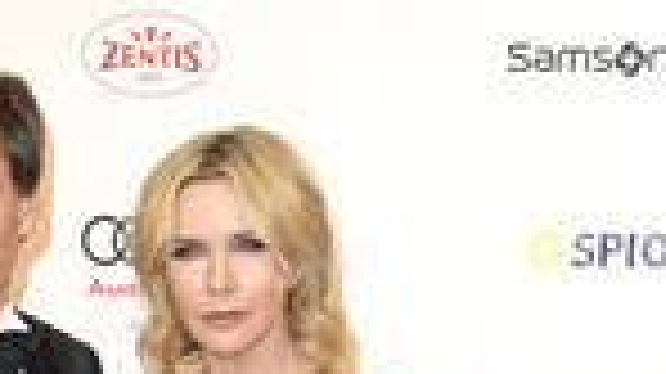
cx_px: 148
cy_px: 897
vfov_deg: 9.1
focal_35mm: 119
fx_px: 2100
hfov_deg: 17.9
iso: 400
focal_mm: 42
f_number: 6.3
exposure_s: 1/250
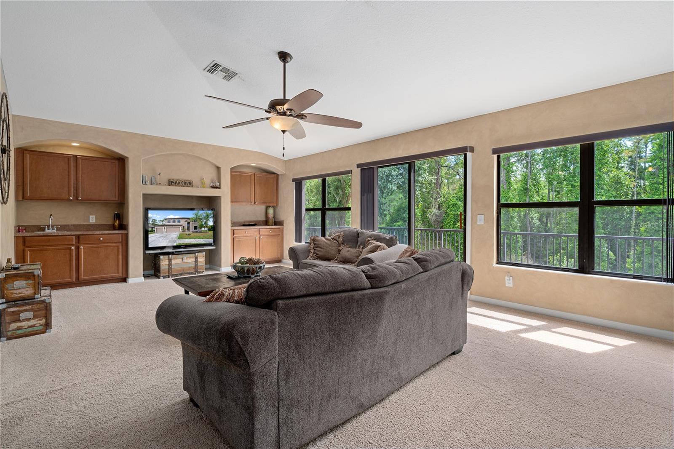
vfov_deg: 73.7
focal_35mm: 16
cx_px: 337
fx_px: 299
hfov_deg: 96.7
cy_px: 224
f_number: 9
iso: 320
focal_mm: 16
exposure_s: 1/5
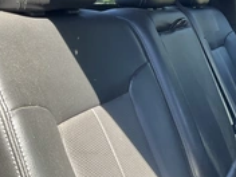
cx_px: 177
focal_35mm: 66
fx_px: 450
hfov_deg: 28.9
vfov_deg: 21.4
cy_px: -4
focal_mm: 3
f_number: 1.8
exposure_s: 1/122
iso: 32
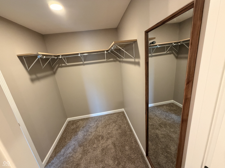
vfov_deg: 85.7
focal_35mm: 14
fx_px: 91
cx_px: 112
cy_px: 84
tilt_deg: -16.6
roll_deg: +7.6
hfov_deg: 102.1
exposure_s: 1/60
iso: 400
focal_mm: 2.22
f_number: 2.2
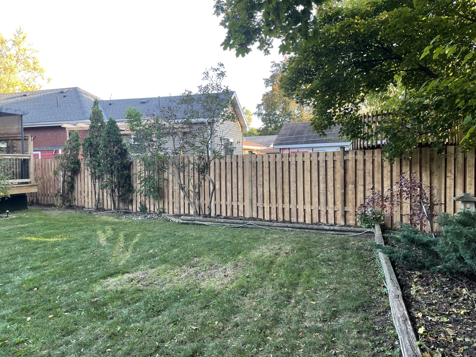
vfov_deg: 53.1
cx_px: 238
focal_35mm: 26
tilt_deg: -2.4
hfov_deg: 67.3
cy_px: 178
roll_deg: +0.4
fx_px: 358
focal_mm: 4.2
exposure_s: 1/121
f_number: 1.6
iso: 50
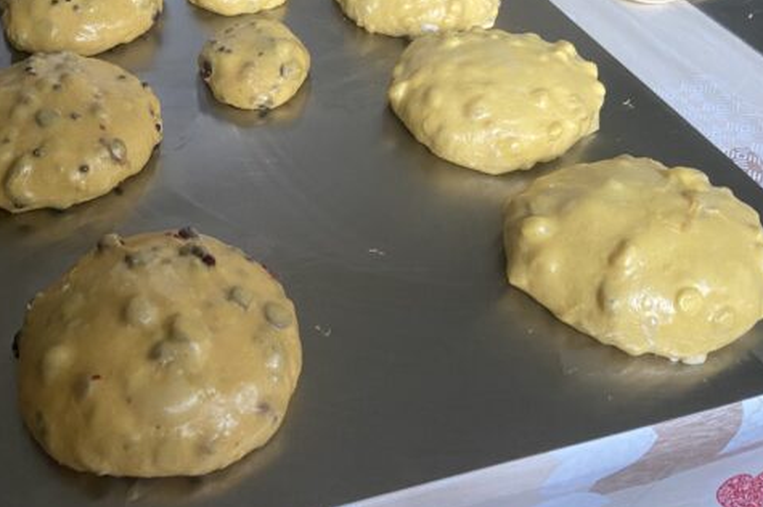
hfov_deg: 49.9
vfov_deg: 34.8
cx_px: 263
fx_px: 805
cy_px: 186
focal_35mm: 38
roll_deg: -3.0
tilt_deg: -42.0
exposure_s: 1/40
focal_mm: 4.25
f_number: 1.8
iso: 640
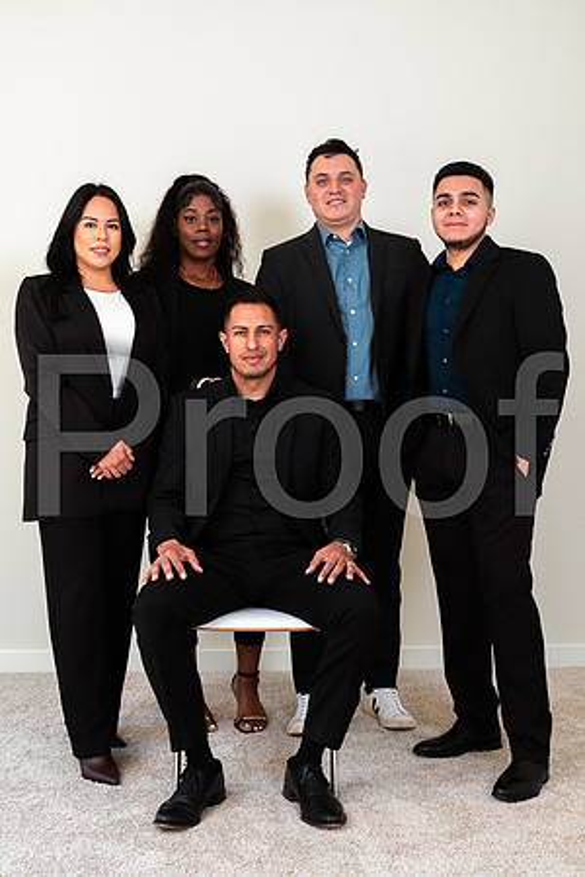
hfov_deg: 31.2
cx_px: 292
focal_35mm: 43
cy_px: 438
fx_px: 1048
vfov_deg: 45.4
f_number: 6.3
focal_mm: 43
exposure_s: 1/160
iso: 200
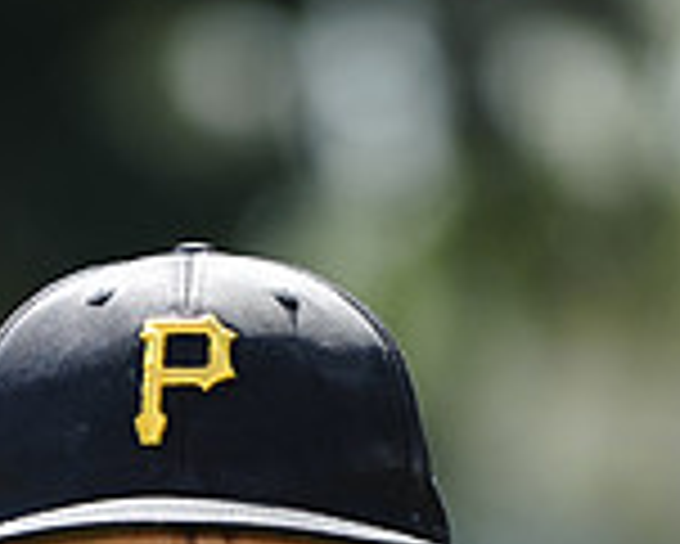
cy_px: 800
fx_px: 14500
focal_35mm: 720
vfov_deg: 2.2
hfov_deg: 2.7
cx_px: 212
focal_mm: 200
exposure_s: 1/800
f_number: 4.5
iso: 200
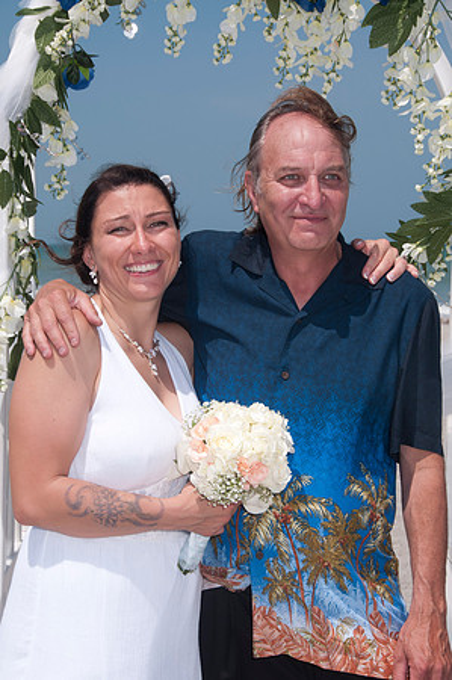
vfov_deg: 22.6
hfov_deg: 15.2
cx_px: 226
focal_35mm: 90
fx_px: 1699
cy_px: 340
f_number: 13
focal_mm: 60
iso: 100
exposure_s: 1/250
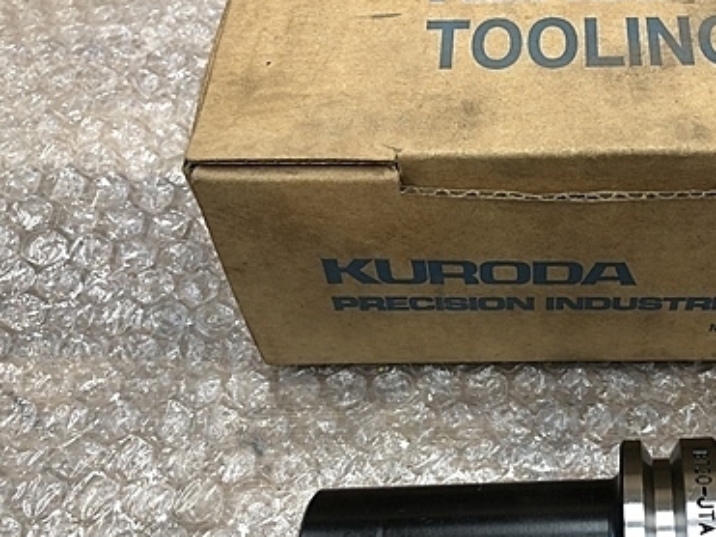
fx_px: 1034
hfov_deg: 36.8
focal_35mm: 50
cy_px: 311
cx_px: 575
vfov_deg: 29.0
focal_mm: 3.99
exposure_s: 1/20
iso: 40
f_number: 1.8
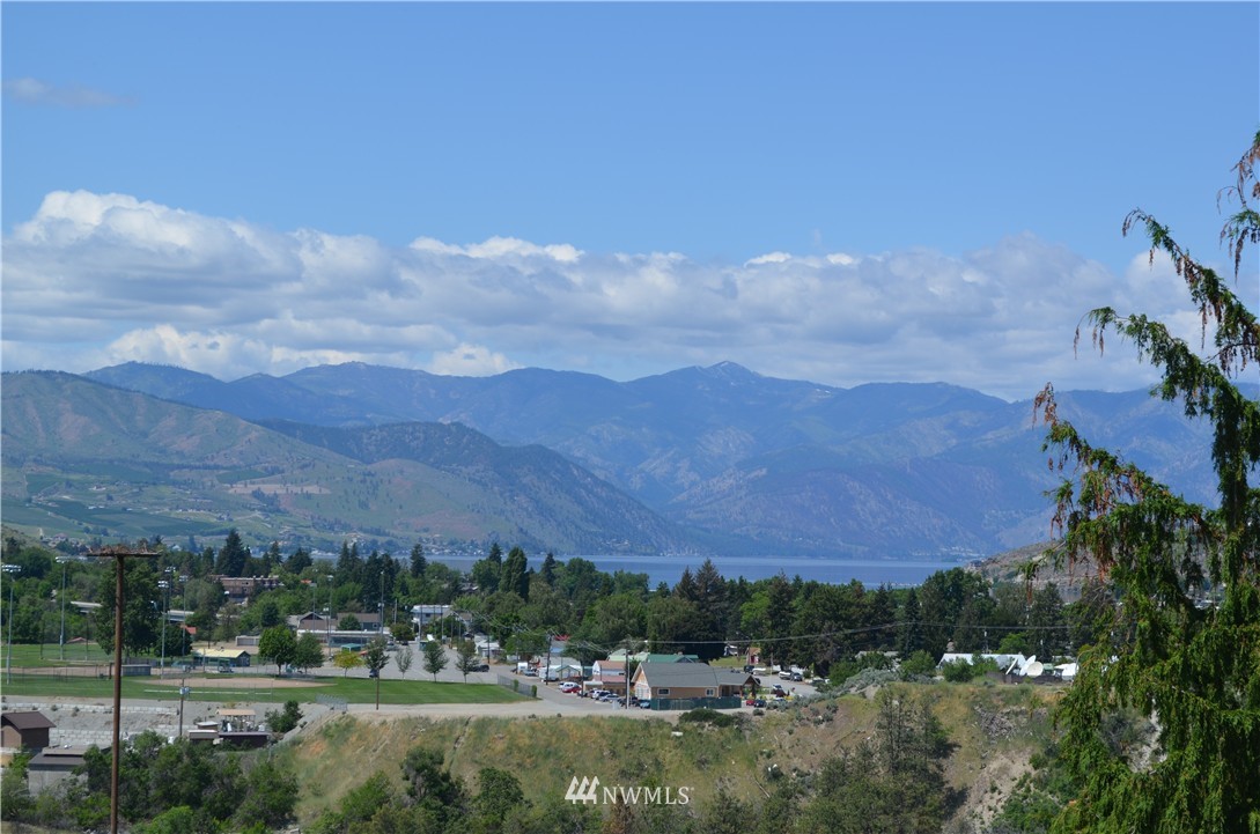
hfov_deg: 24.7
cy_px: 417
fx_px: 2881
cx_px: 630
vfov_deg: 16.5
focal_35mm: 82
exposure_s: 1/320
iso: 100
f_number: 9
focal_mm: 55
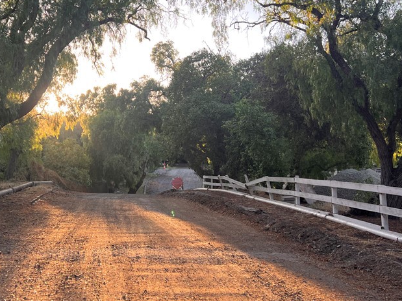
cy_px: 150
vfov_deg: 33.6
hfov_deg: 42.9
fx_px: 499
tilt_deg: +2.6
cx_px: 118
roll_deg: -1.7
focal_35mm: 43
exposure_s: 1/401
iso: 50
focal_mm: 5.7
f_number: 1.5
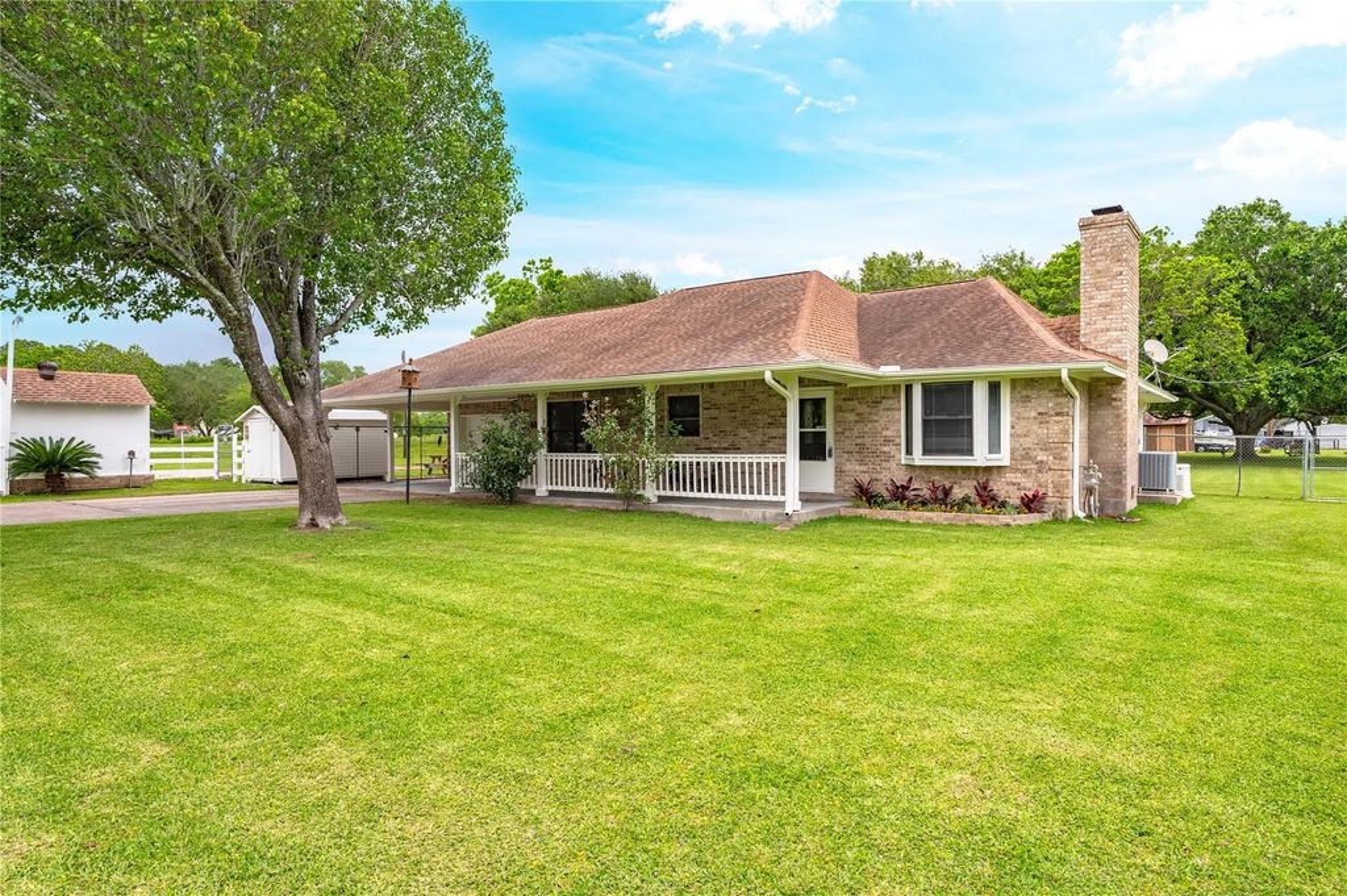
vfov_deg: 61.8
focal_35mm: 20
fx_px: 748
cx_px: 674
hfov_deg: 84.0
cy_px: 448
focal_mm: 20
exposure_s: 1/125
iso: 125
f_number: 9
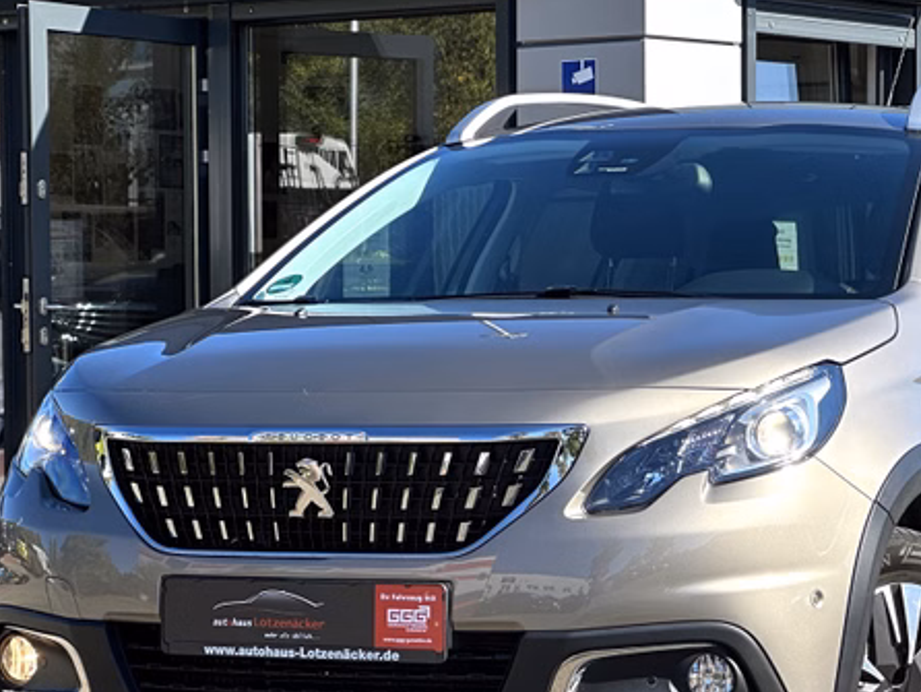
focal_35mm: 138
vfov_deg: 10.7
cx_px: 591
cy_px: 506
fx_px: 3674
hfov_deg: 14.3
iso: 32
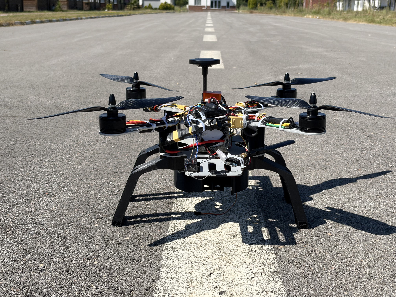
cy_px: 148
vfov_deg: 28.0
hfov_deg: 36.8
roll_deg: +0.4
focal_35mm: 52
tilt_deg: -12.1
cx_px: 198
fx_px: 595
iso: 50
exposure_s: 1/4630
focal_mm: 5.96
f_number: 1.6
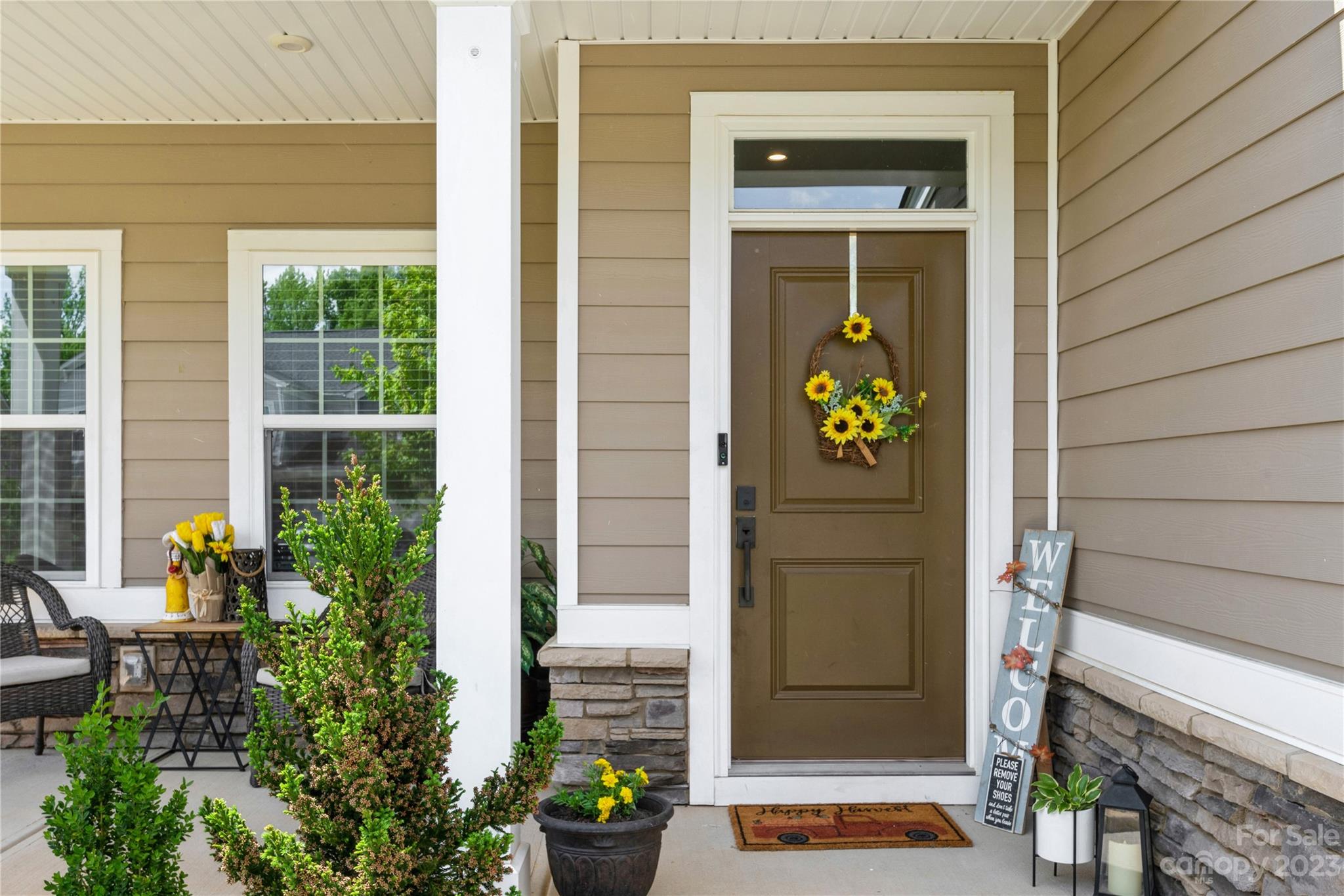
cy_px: 448
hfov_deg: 63.7
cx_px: 672
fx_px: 1083
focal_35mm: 29
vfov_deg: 45.0
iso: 200
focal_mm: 29
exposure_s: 1/100
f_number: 11
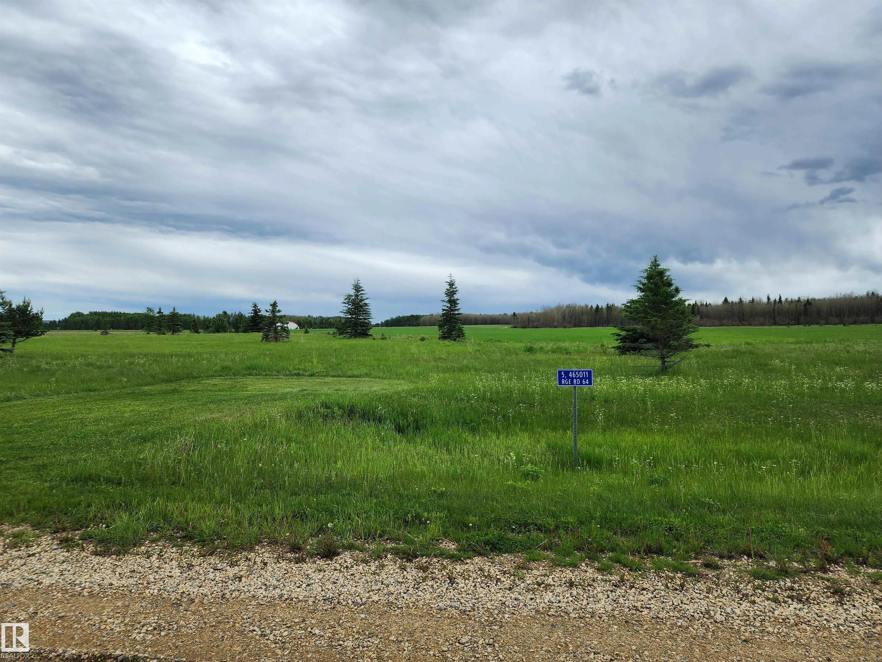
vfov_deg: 58.9
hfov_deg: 73.9
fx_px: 586
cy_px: 331
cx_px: 441
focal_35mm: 23
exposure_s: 1/934
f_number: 1.8
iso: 12
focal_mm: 6.4
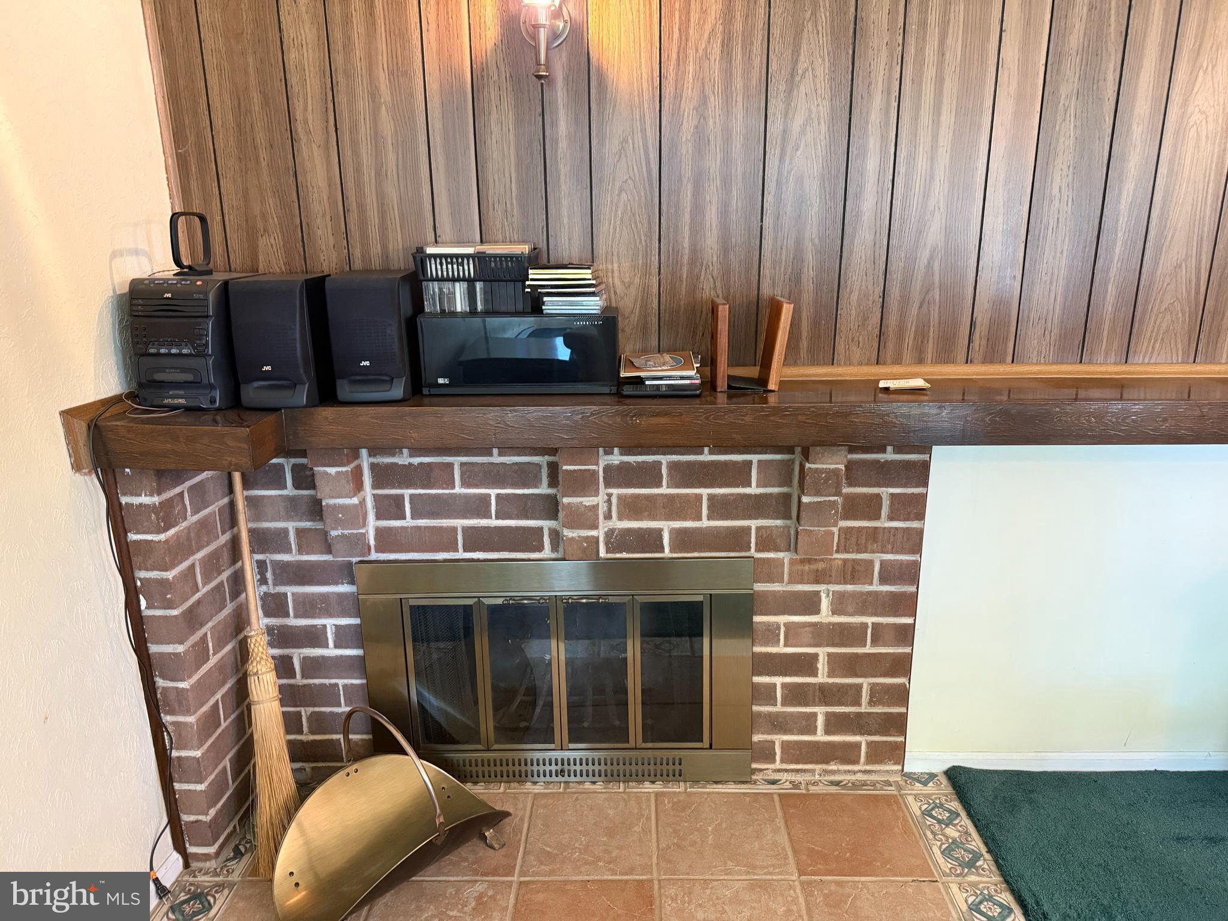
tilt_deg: -14.3
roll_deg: +1.0
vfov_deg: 56.8
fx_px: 851
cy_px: 460
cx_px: 614
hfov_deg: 71.6
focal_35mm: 24
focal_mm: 6.76
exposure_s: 1/40
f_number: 1.78
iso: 640
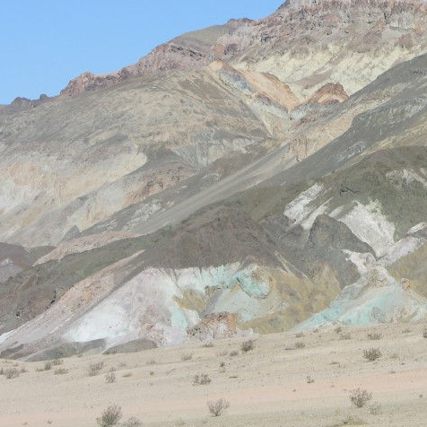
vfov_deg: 9.9
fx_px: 2470
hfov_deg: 9.8
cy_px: 197
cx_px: 403
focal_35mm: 177
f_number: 5.7
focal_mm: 23.7
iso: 50
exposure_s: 1/393
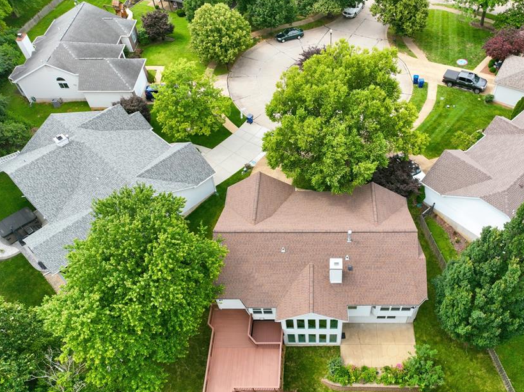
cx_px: 314
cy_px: 232
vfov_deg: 46.5
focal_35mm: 30
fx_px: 454
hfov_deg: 59.5
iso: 120
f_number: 2.8
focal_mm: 12.3
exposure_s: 1/500
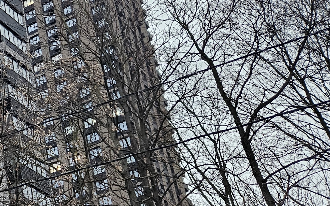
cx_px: -218
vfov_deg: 15.3
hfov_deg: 19.9
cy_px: 210
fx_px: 756
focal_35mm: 84
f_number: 1.8
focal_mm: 5.4
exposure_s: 1/100
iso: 160
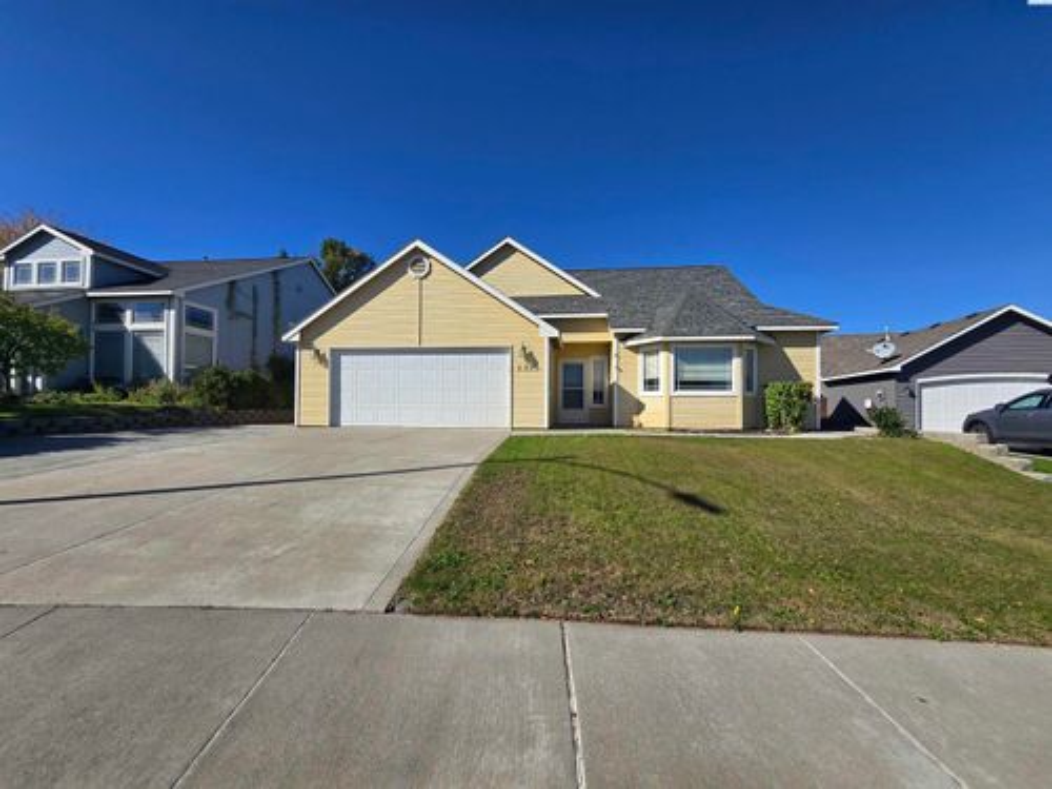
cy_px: 394
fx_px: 395
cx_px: 526
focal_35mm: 13
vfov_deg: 89.9
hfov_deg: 106.2
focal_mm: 2.2
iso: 50
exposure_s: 1/3354
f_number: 2.2
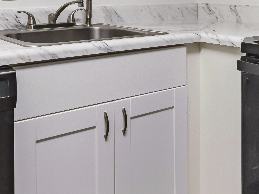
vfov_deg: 27.6
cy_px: -9
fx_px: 367
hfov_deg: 38.8
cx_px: 148
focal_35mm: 49
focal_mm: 14
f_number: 11
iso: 400
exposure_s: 1/15
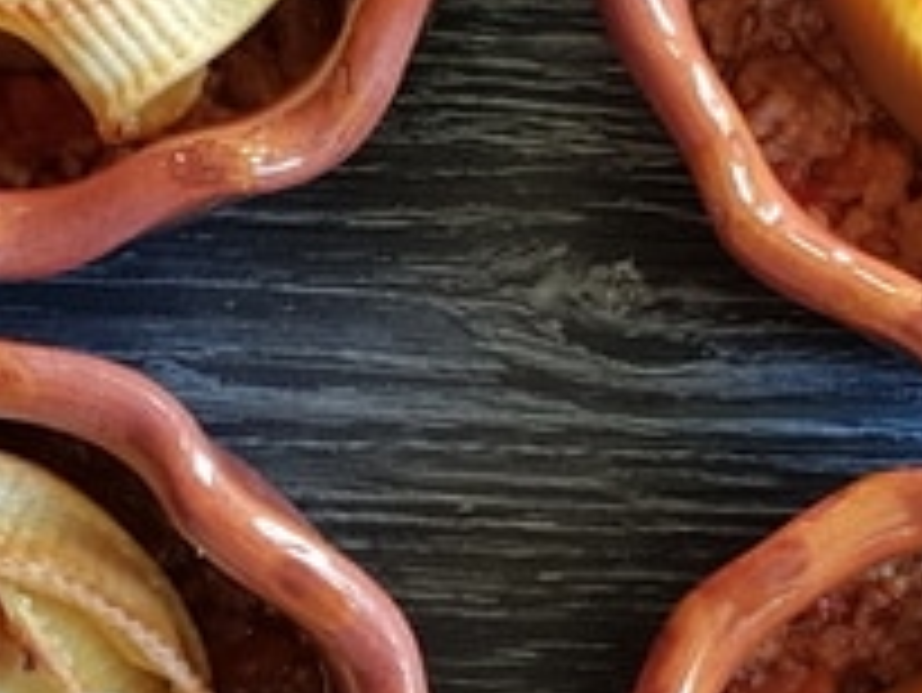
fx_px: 2159
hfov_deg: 24.0
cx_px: 607
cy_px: 382
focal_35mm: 81
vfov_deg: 18.2
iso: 160
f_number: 1.7
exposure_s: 1/37
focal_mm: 4.2
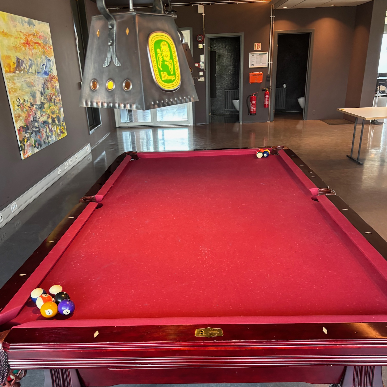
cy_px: 246
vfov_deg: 51.9
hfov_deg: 52.5
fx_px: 392
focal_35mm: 31
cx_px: 193
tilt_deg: -22.4
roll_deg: +3.0
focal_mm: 5.96
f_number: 1.6
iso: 250
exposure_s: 1/50
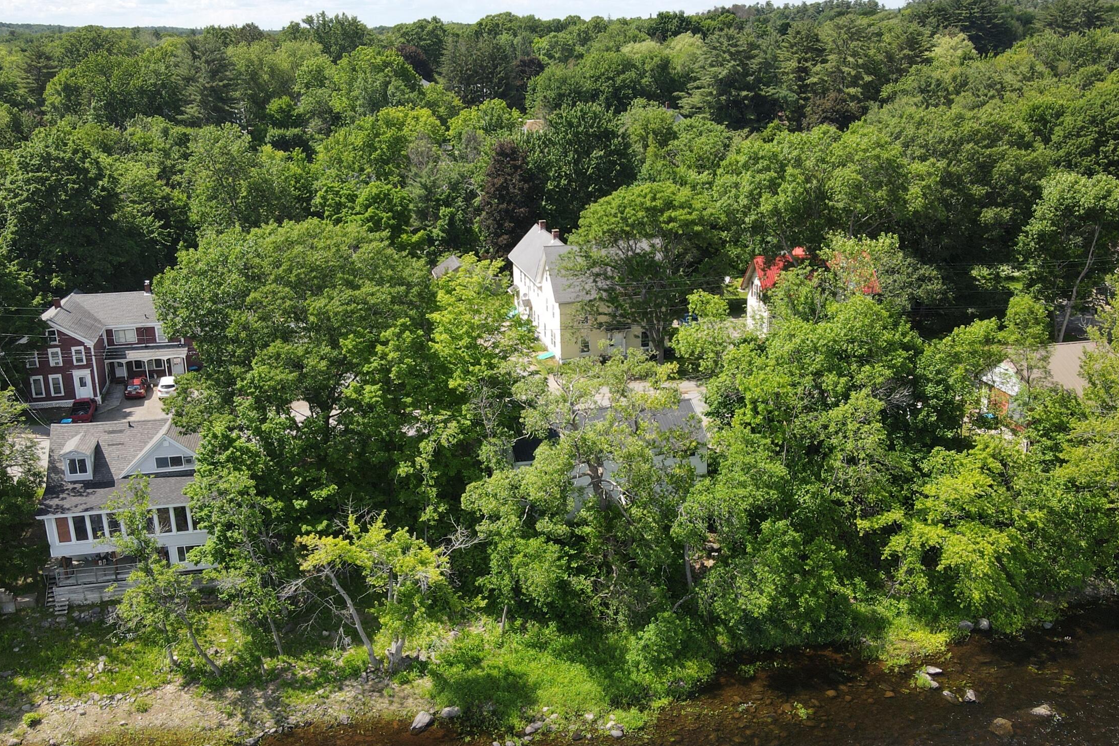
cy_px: 417
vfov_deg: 38.8
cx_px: 532
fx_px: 1057
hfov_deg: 55.8
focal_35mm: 34
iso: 100
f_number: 2.8
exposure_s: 1/400
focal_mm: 4.5
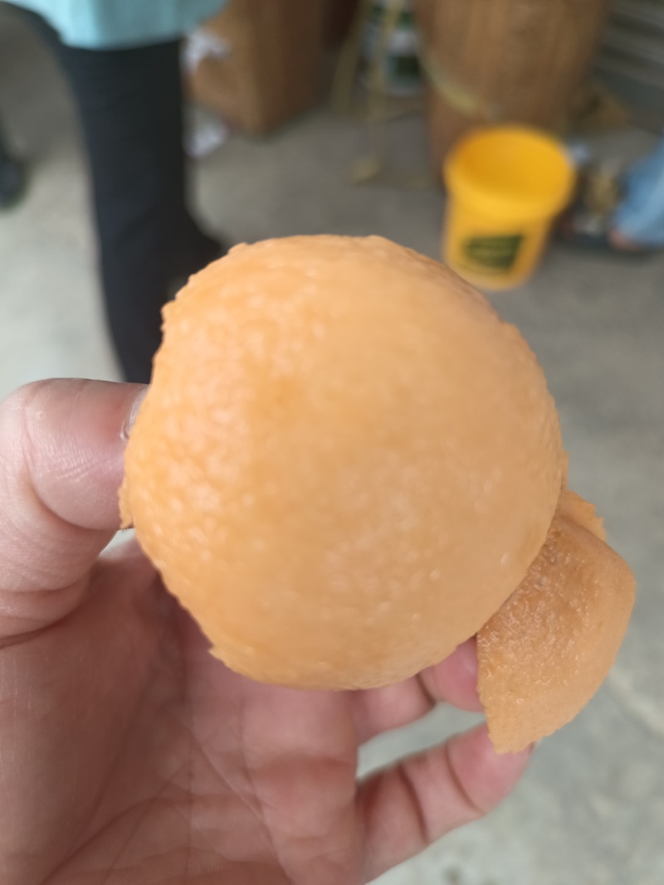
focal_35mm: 23
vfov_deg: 73.9
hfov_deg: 58.9
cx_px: 332
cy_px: 442
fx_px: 588
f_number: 1.88
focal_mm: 5.59
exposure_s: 1/100
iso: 490
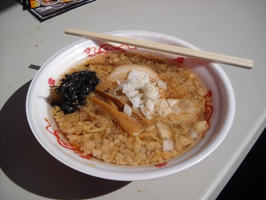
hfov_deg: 45.8
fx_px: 315
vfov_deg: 35.1
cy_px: 100
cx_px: 133
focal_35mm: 41
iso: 64
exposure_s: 1/707
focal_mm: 6.72
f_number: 5.5
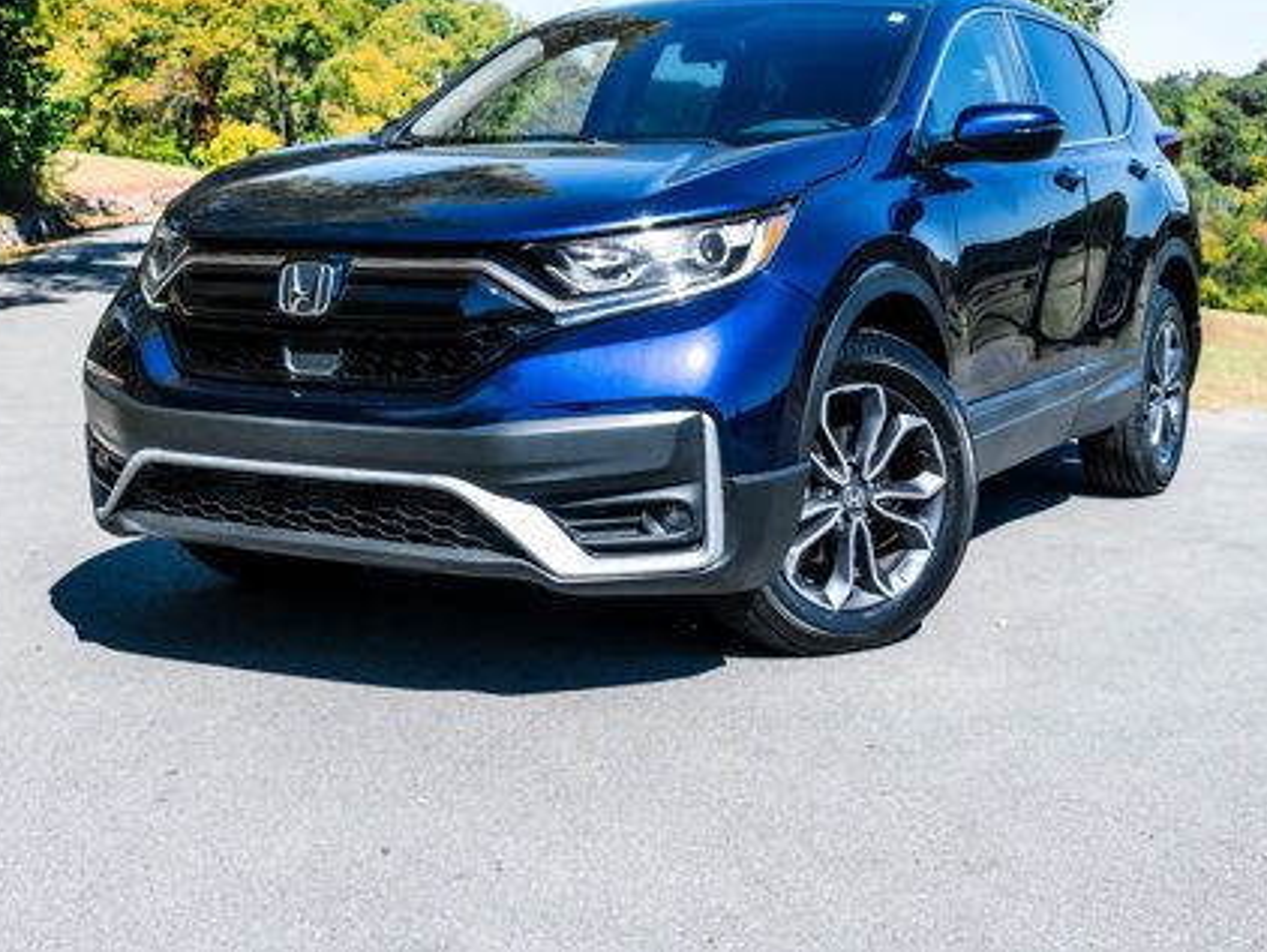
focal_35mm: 51
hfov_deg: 37.5
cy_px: 317
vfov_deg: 28.4
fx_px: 1868
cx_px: 624
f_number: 5.6
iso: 400
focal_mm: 35
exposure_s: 1/2000
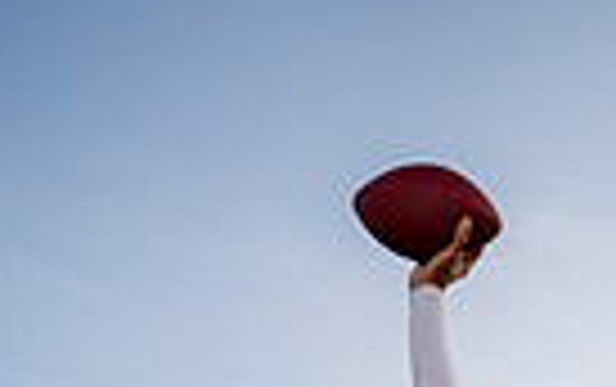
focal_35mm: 117
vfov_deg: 9.6
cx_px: 463
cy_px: 1004
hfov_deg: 17.7
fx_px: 1967
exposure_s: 1/250
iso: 400
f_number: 4
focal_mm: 35
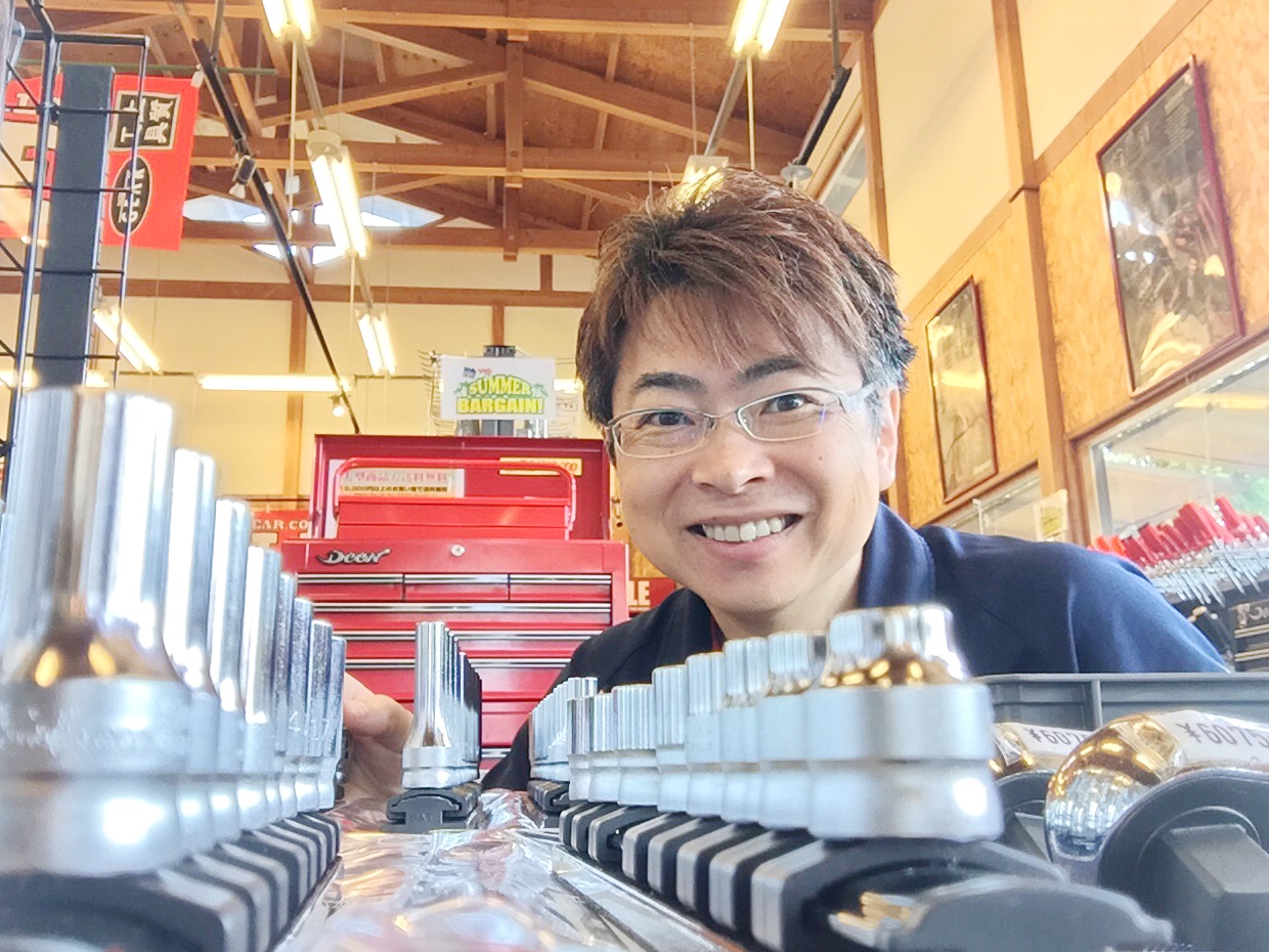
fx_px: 1173
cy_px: 466
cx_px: 618
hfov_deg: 56.8
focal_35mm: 32
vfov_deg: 44.2
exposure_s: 1/30
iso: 32
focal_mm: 2.65
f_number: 2.2
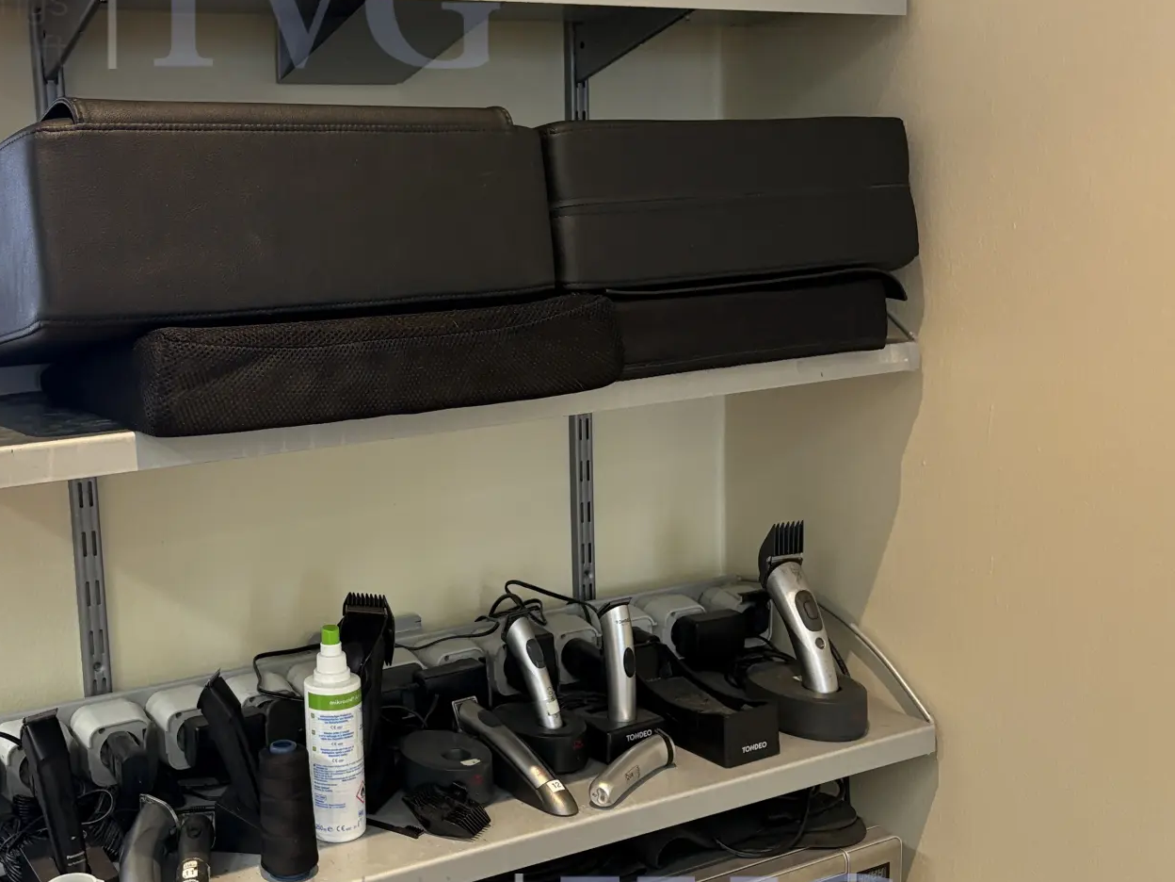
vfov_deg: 35.9
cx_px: 365
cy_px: 471
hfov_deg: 45.9
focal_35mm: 40
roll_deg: +4.3
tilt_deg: -8.6
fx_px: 1358
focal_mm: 5.96
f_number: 1.6
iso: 160
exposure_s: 1/50
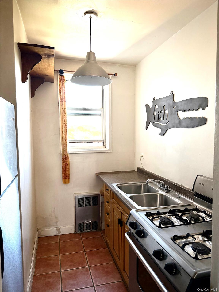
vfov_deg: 71.6
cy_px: 146
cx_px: 110
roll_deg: +1.2
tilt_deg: -3.6
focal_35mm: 24
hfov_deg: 56.8
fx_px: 202
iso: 200
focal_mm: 6.76
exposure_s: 1/146
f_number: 1.78
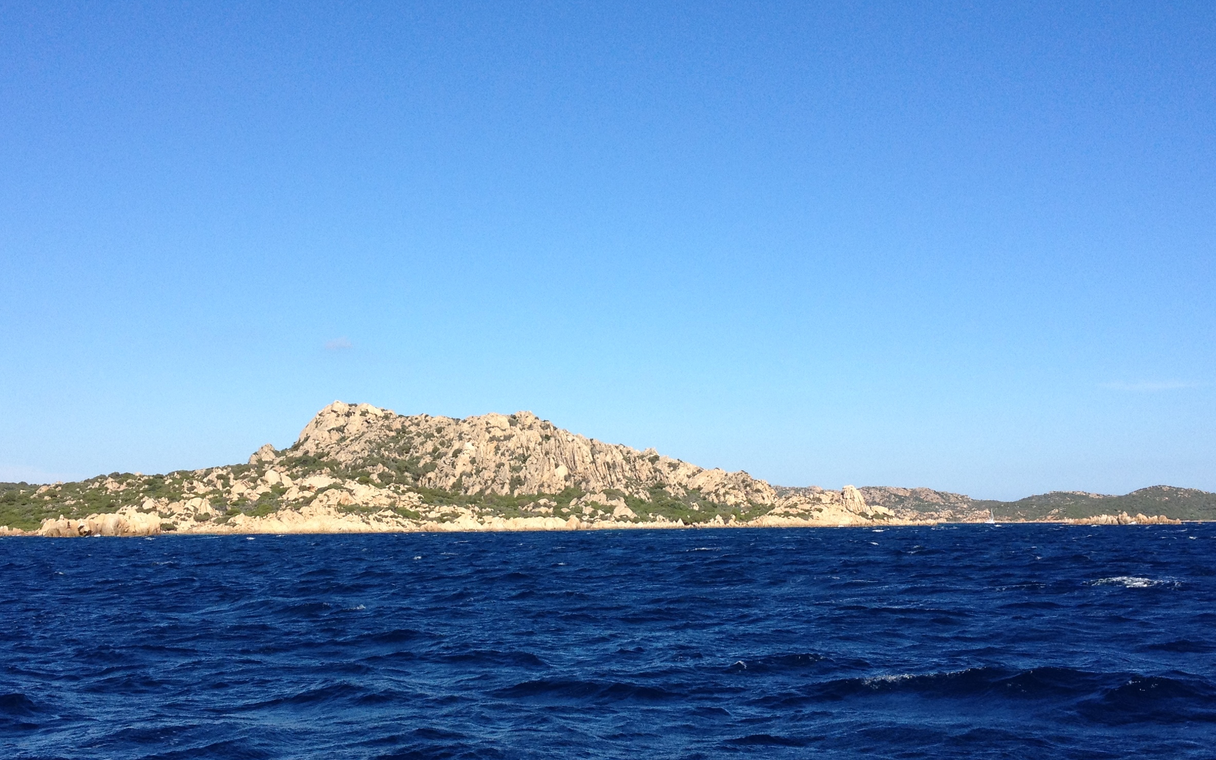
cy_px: 424
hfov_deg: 39.6
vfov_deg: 25.3
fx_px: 1690
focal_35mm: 51
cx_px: 574
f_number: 2.4
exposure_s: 1/1727
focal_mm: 4.28
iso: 64
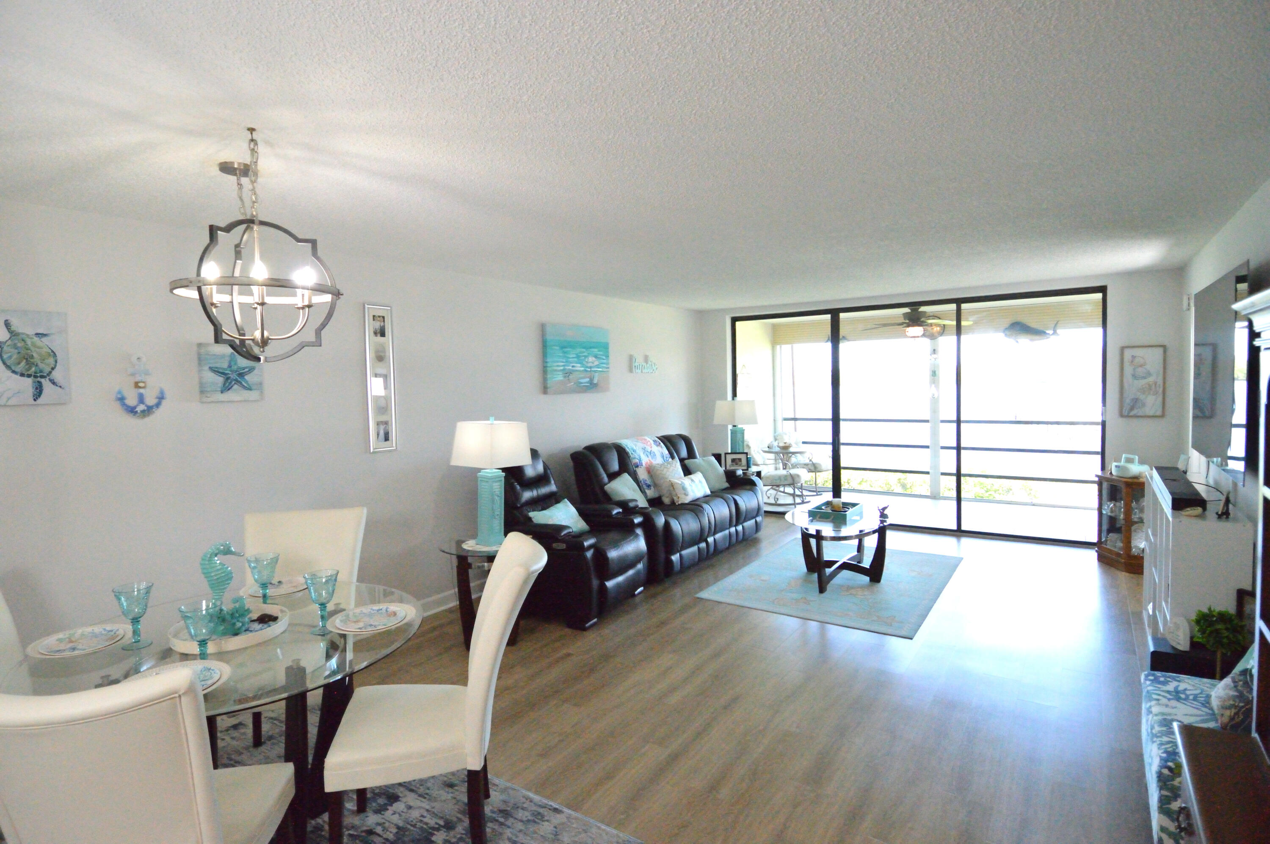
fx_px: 634
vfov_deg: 67.3
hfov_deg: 90.1
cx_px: 635
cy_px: 422
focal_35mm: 18
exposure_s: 1/1250
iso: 6400
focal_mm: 12
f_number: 4
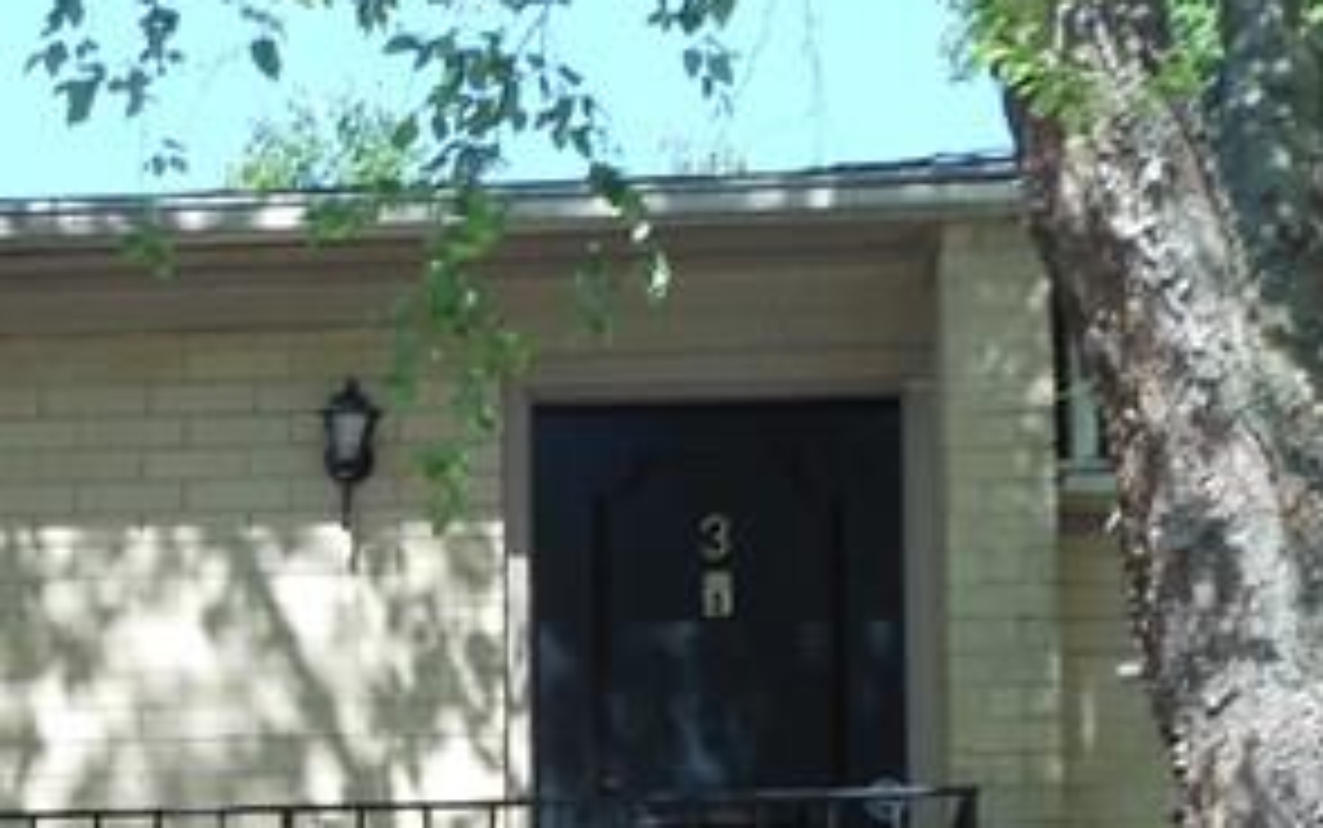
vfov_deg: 8.9
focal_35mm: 144
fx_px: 5194
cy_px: 1269
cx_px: 108
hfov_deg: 14.4
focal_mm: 6.9
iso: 80
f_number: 4.3
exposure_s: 1/125
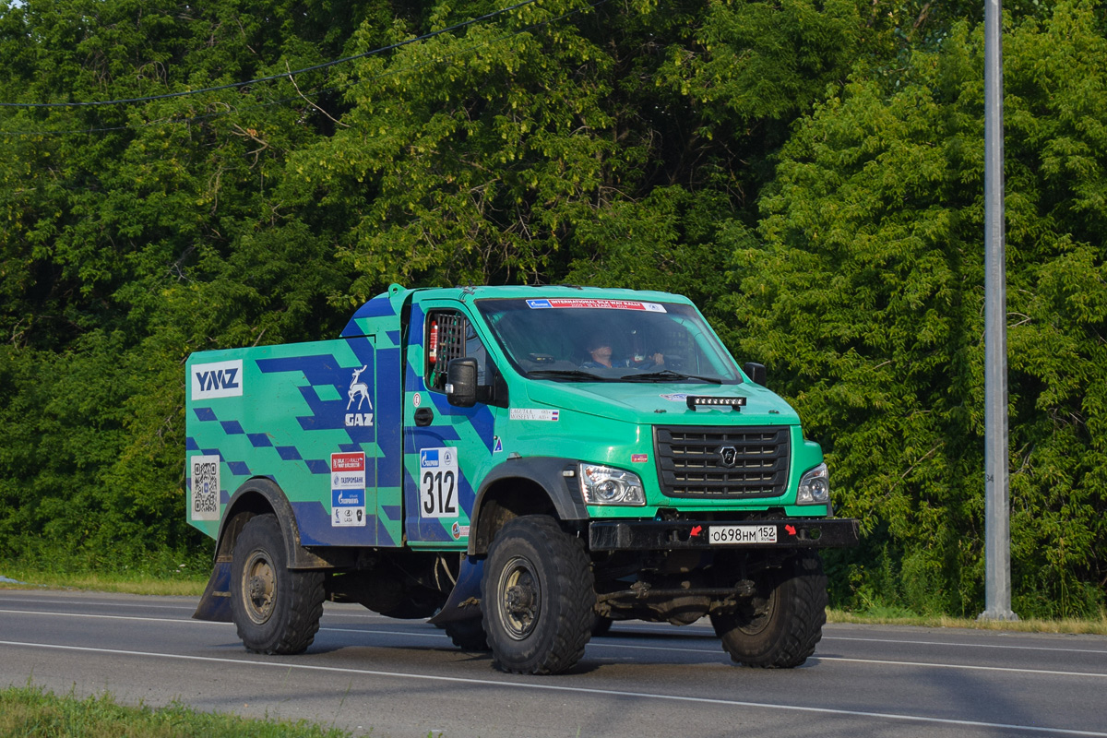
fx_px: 2537
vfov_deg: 16.6
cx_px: 554
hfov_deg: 24.6
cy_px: 369
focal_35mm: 82
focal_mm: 55
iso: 200
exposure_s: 1/640
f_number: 5.6
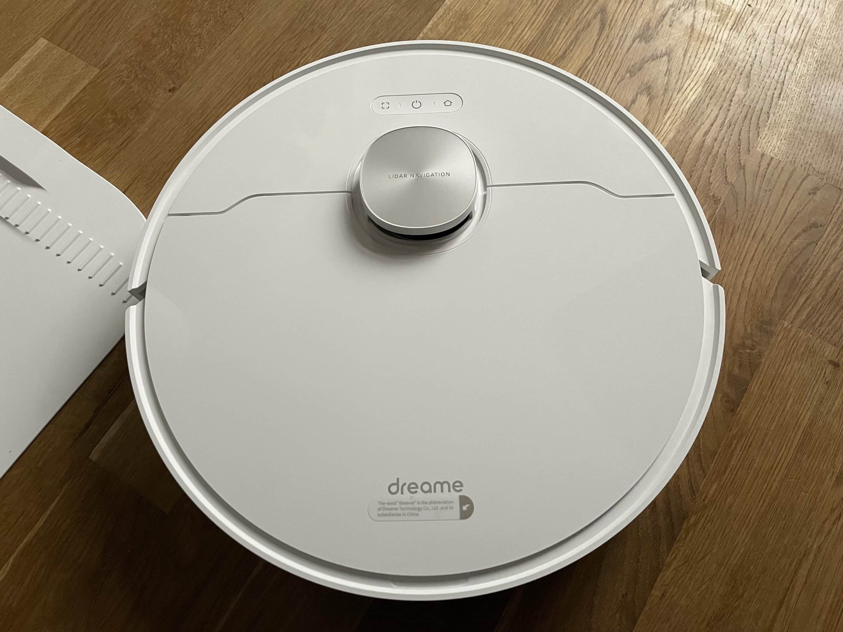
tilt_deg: -69.1
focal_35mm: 26
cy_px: 316
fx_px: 633
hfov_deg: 67.3
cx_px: 422
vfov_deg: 53.1
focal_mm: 4.2
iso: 400
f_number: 1.6
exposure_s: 1/60
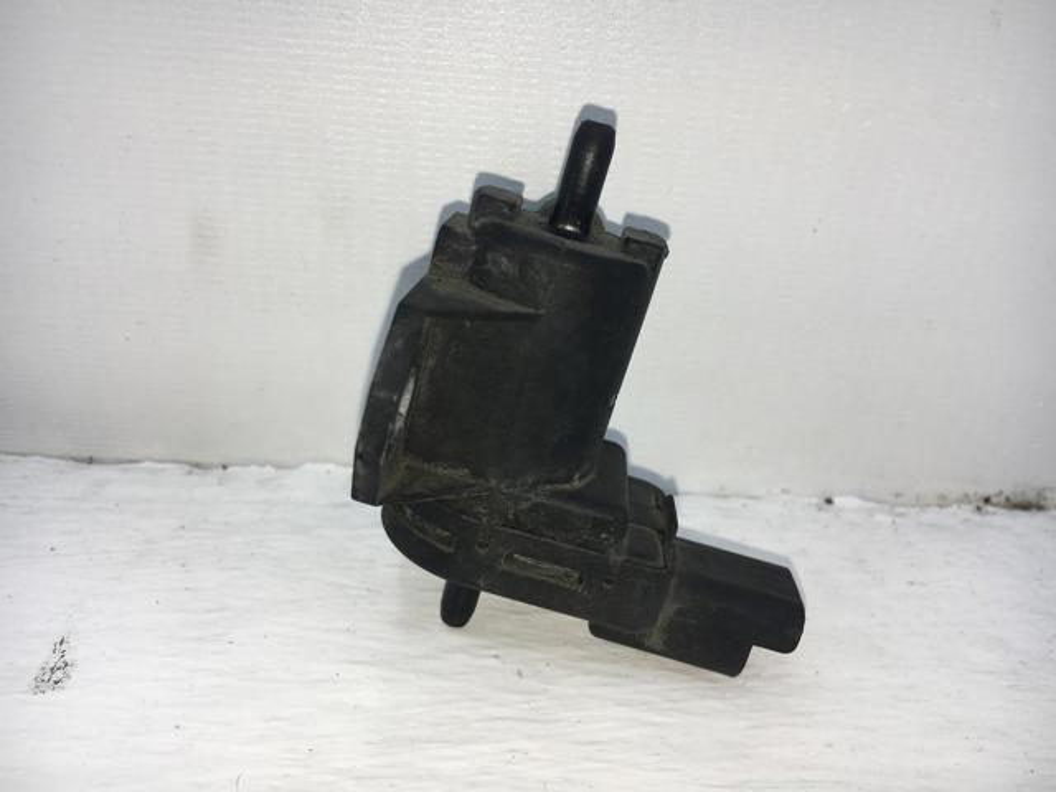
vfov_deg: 48.2
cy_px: 396
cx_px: 528
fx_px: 885
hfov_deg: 61.7
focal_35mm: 29
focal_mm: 4.15
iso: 25
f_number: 2.2
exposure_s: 1/699
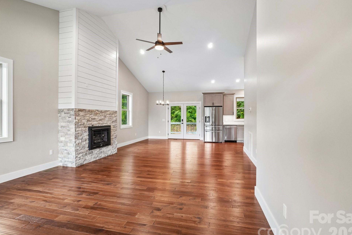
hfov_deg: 96.7
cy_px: 121
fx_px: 156
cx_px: 180
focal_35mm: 16
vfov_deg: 73.7
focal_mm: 10
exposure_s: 1/20
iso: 400
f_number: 8
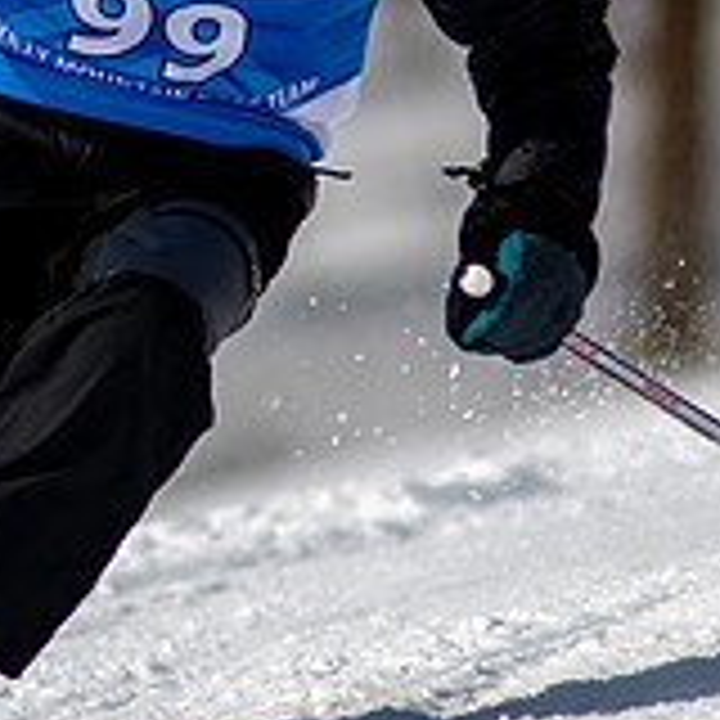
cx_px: 236
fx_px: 35581
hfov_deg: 1.2
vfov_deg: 1.2
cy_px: -106
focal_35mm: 1512
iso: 100
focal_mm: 300
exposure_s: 1/6400
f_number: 2.8
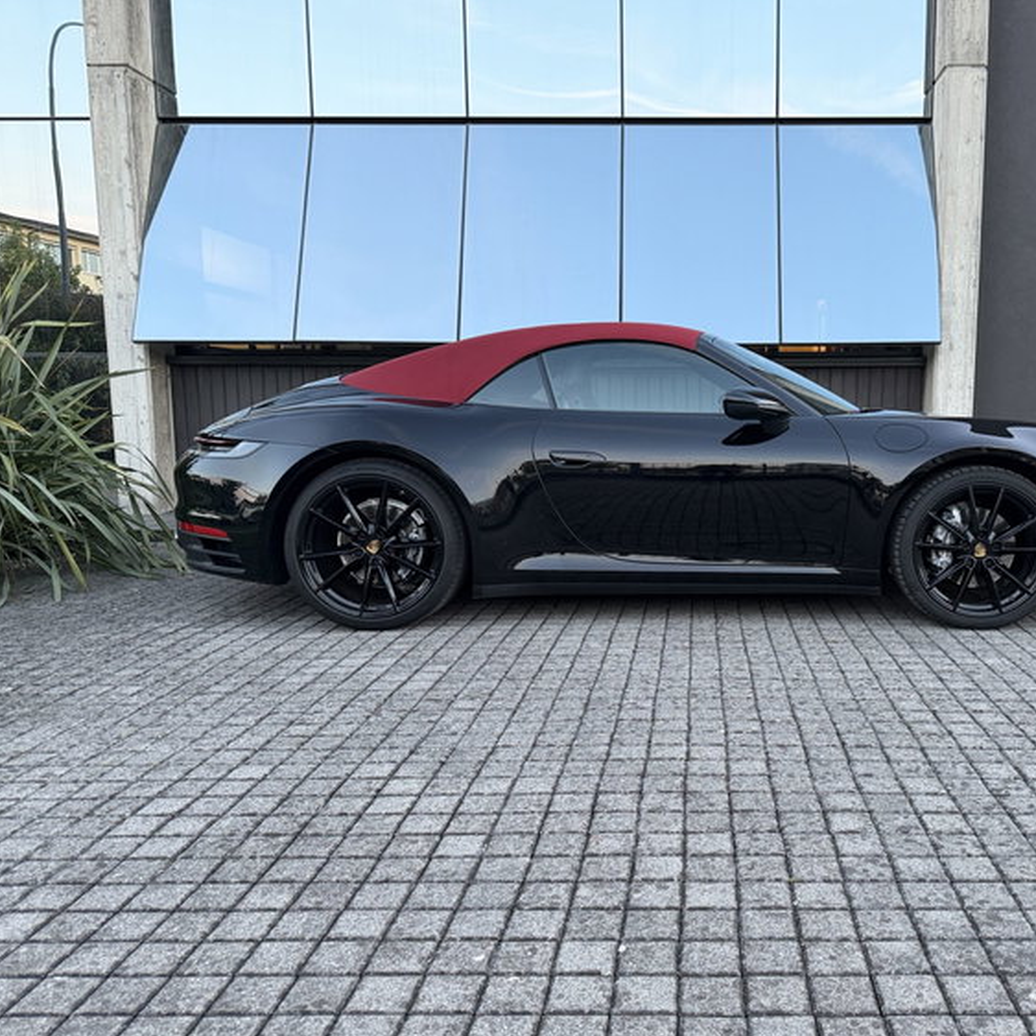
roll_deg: -0.6
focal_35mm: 29
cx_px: 699
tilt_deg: -7.4
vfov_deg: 55.6
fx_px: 982
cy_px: 525
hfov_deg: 54.4
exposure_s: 1/62
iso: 200
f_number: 1.78
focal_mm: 6.76
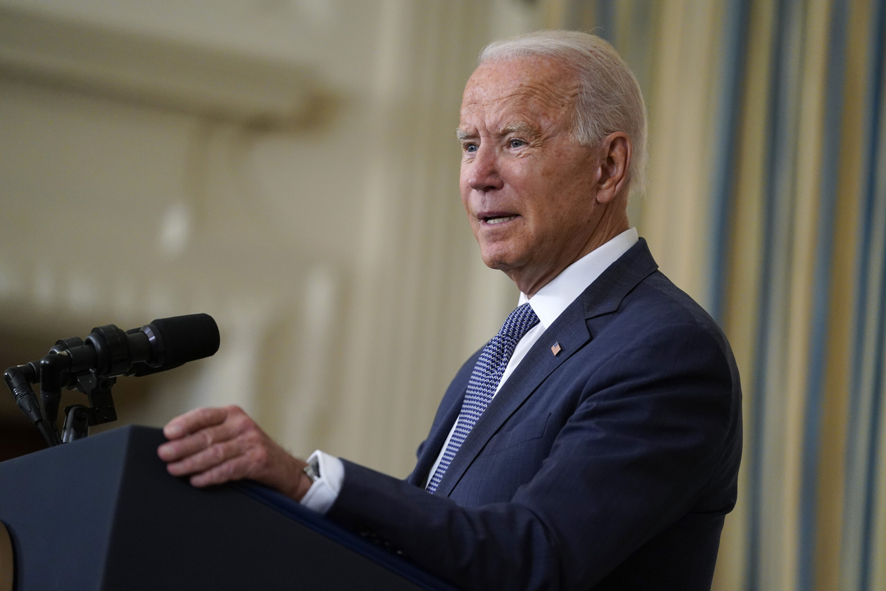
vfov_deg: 6.9
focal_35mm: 200
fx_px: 4922
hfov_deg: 10.3
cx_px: 443
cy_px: 296
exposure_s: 1/250
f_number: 2.8
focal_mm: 200
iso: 3200
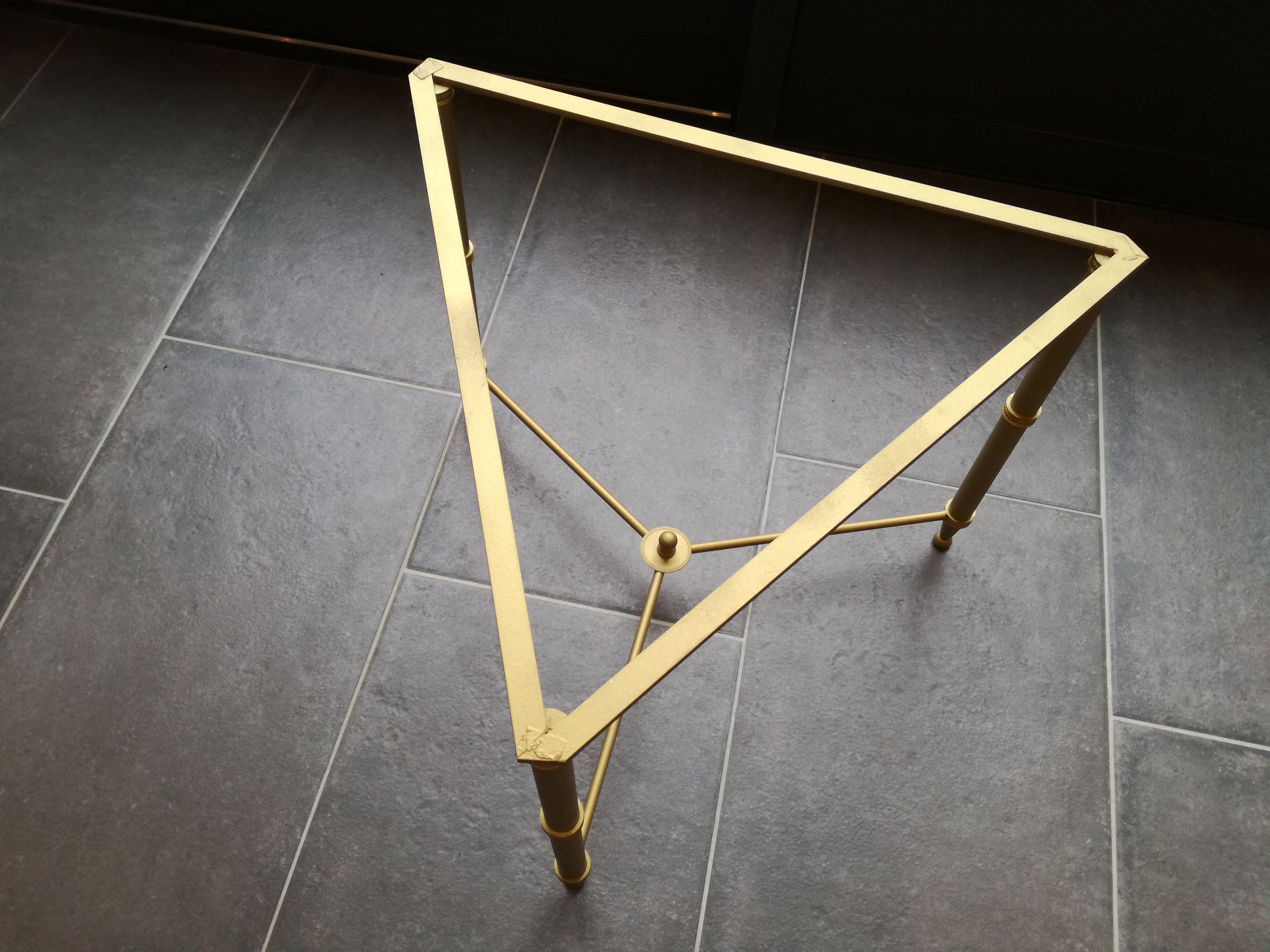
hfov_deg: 65.3
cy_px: 476
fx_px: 991
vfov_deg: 51.4
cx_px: 635
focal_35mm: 27
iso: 80
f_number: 2
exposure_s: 1/50
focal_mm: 3.79
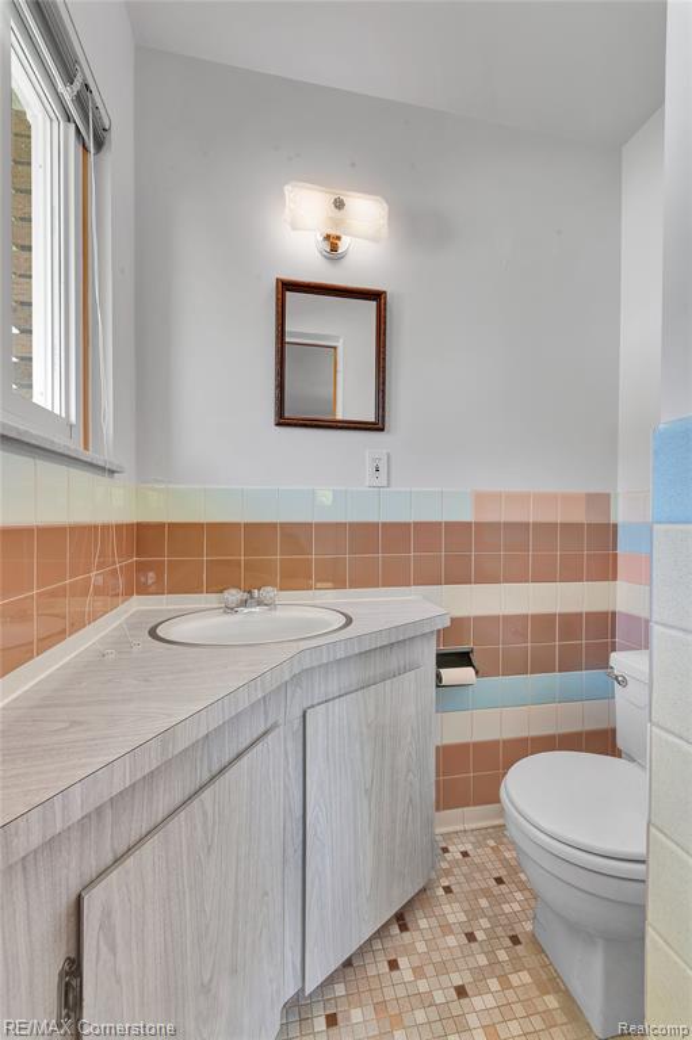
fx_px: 404
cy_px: 520
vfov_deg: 104.3
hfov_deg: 81.1
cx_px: 346
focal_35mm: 14
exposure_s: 1/10
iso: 320
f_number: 9
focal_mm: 14
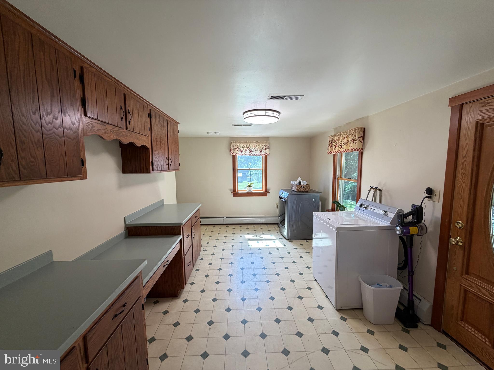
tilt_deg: -5.8
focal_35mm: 14
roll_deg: +0.9
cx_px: 247
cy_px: 185
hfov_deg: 102.1
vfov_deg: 85.7
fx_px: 200
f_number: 2.2
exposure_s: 1/120
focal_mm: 2.22
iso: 160
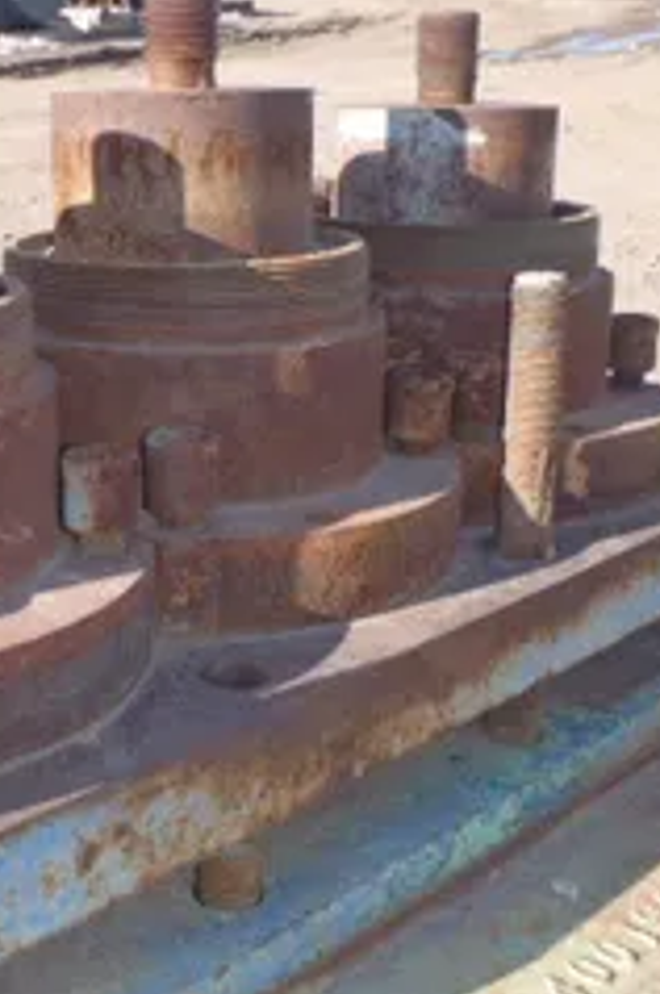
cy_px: 418
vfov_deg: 40.3
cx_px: 54
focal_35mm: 49
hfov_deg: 26.4
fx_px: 1351
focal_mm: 5
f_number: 3.9
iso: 80
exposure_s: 1/250
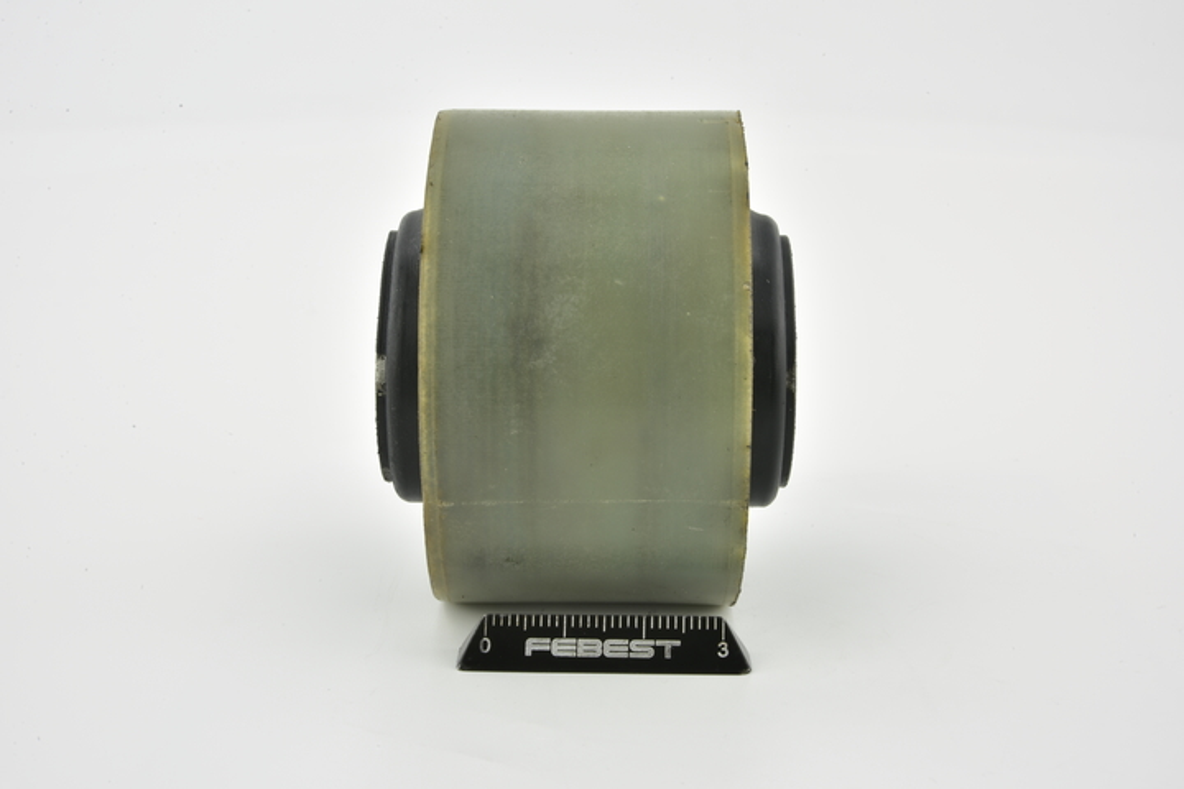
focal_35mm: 60
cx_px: 592
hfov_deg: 33.4
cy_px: 394
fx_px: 1973
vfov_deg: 22.6
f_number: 29
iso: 64
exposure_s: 1/3
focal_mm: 60
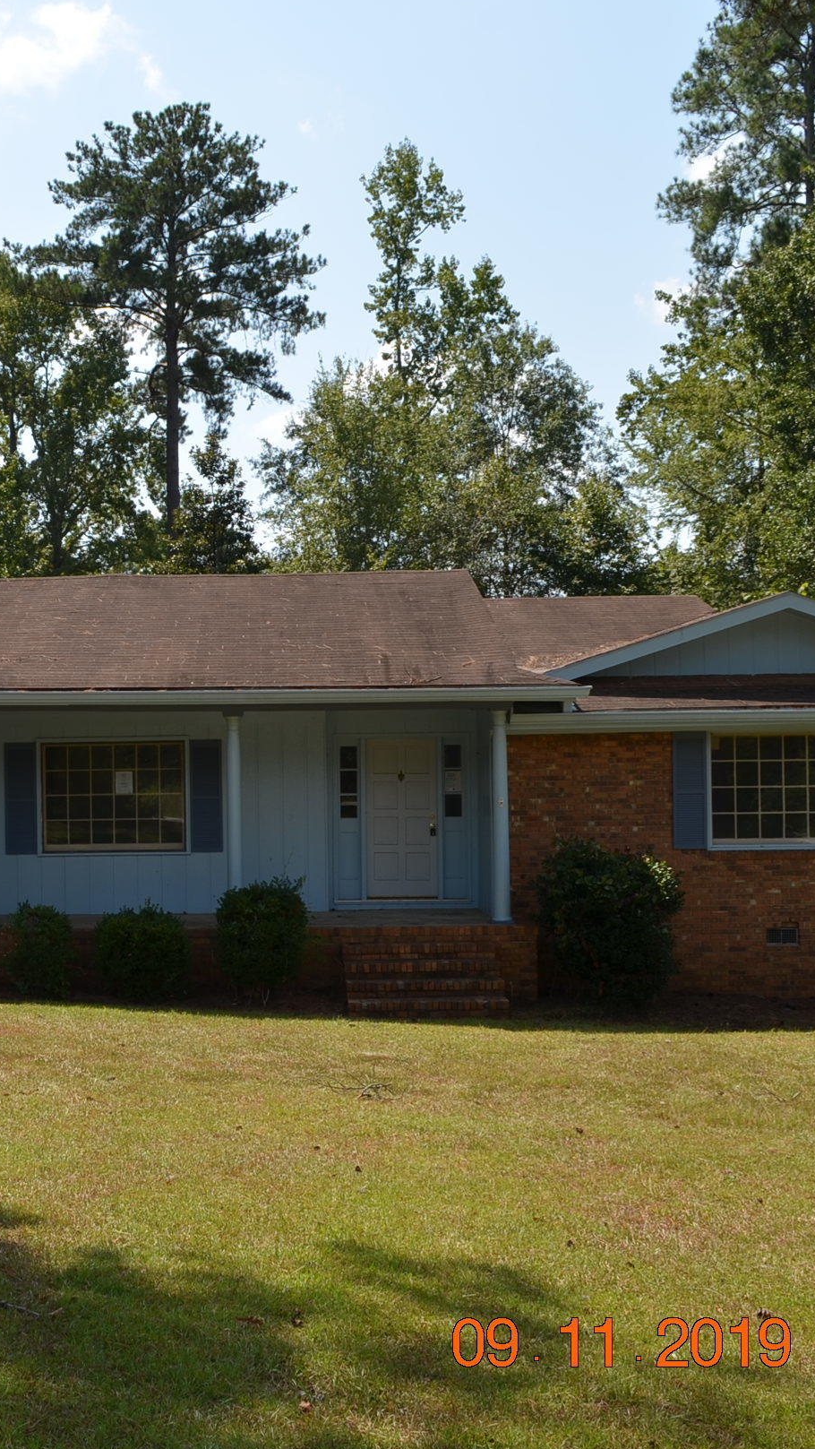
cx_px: 102
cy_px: 722
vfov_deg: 47.4
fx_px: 1651
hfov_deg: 26.9
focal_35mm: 43
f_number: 9
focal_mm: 18
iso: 100
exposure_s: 1/200
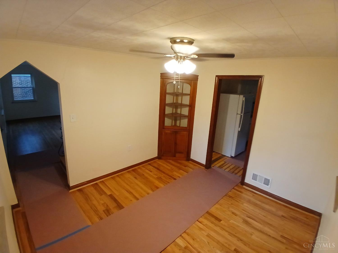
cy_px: 126
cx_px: 169
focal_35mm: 17
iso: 250
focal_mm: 1.4
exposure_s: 1/30
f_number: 2.2
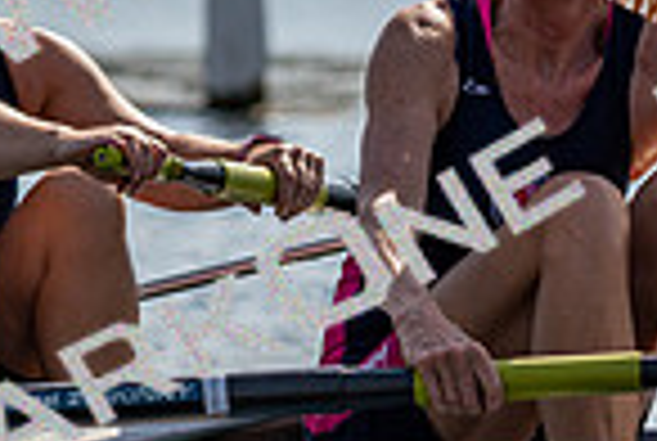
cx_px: 450
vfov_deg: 1.7
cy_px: 106
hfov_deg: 2.6
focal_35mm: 793
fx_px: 14502
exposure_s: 1/1600
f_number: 5.6
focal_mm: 200
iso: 125
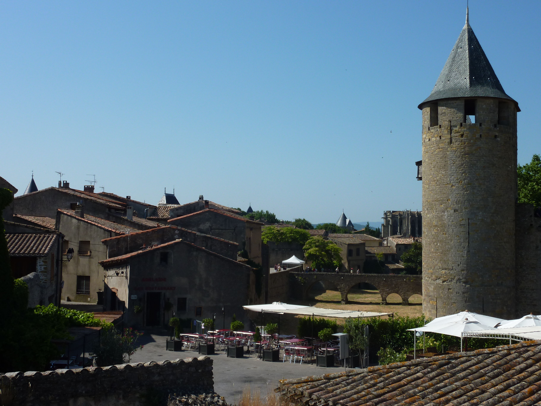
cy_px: 203
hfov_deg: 42.1
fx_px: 703
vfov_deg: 32.2
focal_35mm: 45
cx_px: 270
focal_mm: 7.3
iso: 80
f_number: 5.6
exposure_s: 1/500
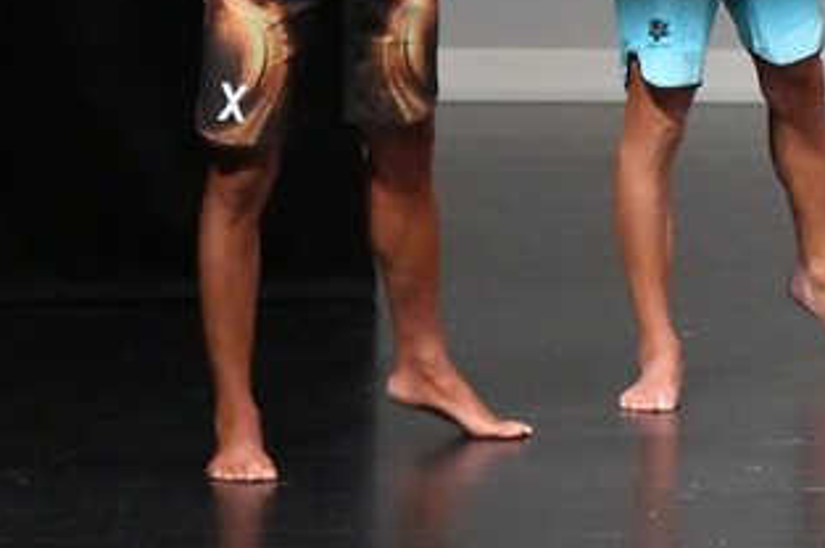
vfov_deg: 1.8
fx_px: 17879
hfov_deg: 2.6
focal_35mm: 781
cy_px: -97
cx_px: 676
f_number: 5.6
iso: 20000
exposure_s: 1/400
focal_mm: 210
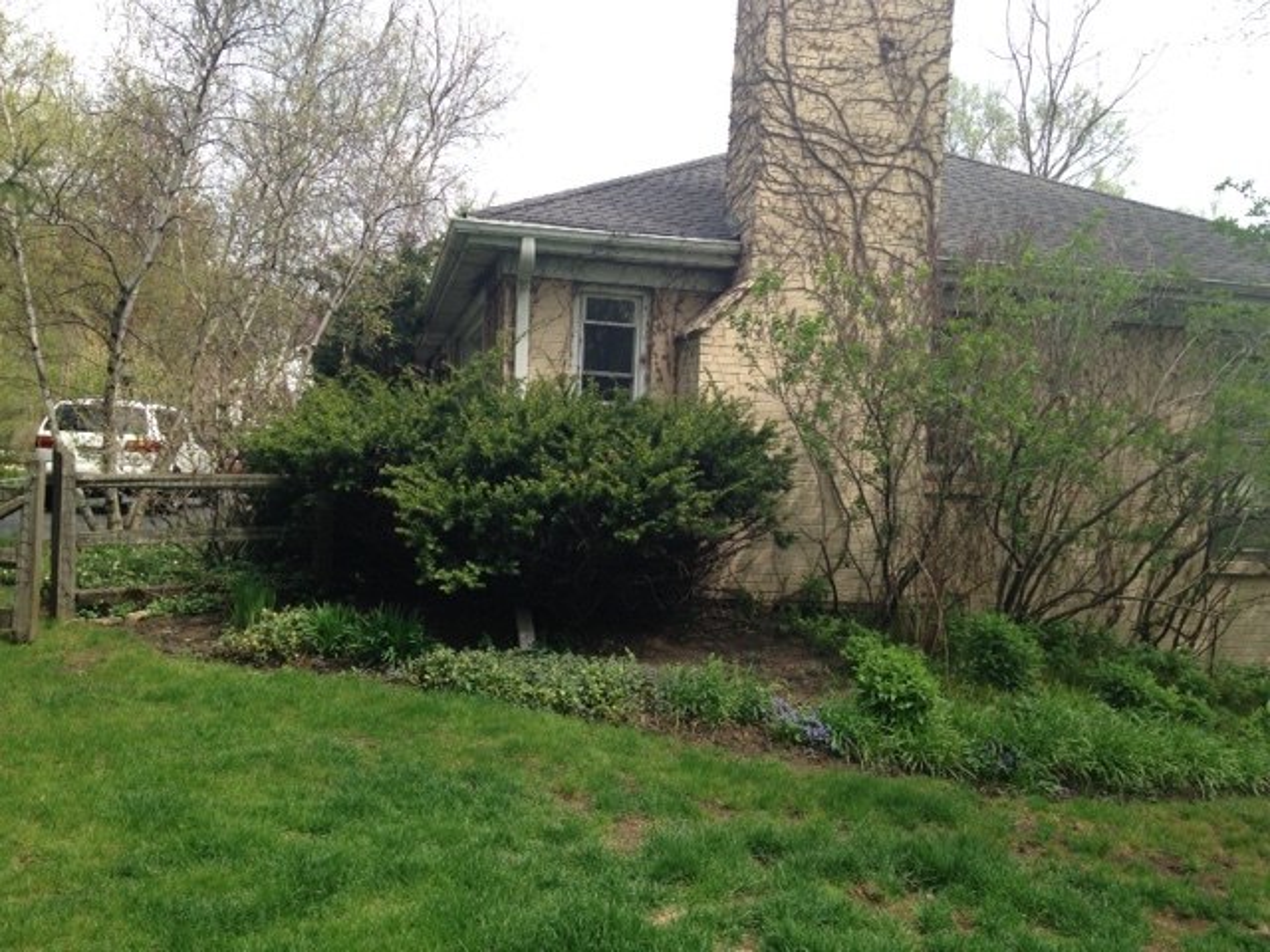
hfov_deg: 55.4
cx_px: 635
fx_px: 1211
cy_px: 476
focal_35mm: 33
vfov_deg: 42.9
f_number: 2.4
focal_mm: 4.12
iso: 50
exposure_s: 1/488
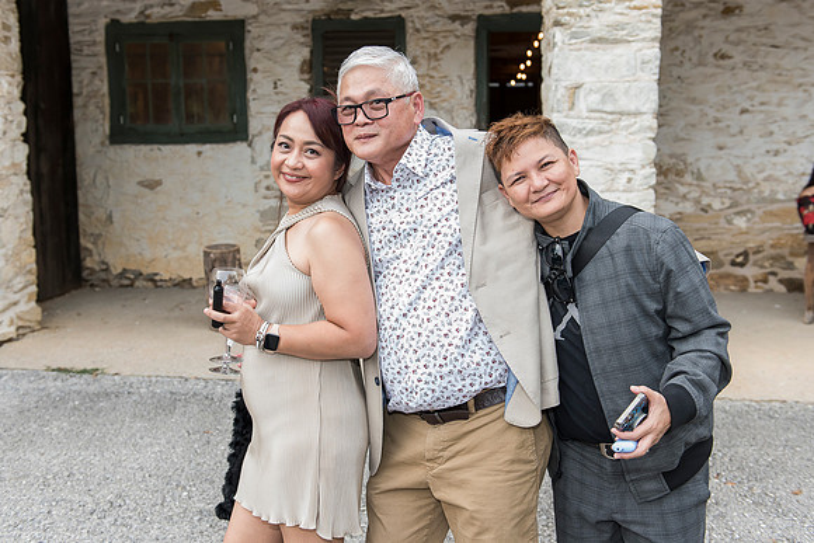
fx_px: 880
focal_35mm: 39
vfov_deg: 34.3
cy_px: 249
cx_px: 391
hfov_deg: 49.6
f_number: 3.5
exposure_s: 1/200
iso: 800
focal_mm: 36
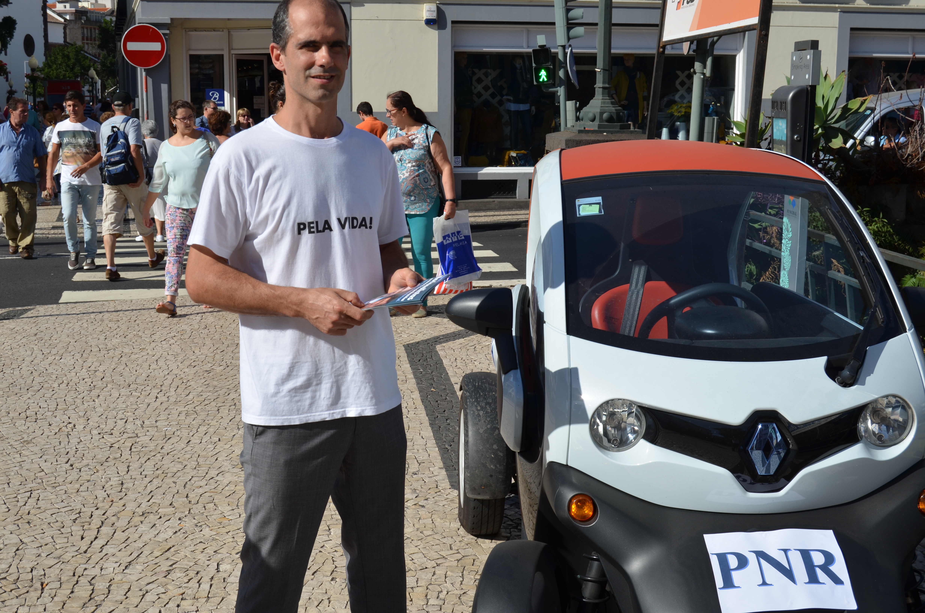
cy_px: 306
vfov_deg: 28.0
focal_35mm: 48
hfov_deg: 41.2
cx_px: 462
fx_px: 1231
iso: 100
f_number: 10
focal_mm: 32
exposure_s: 1/400
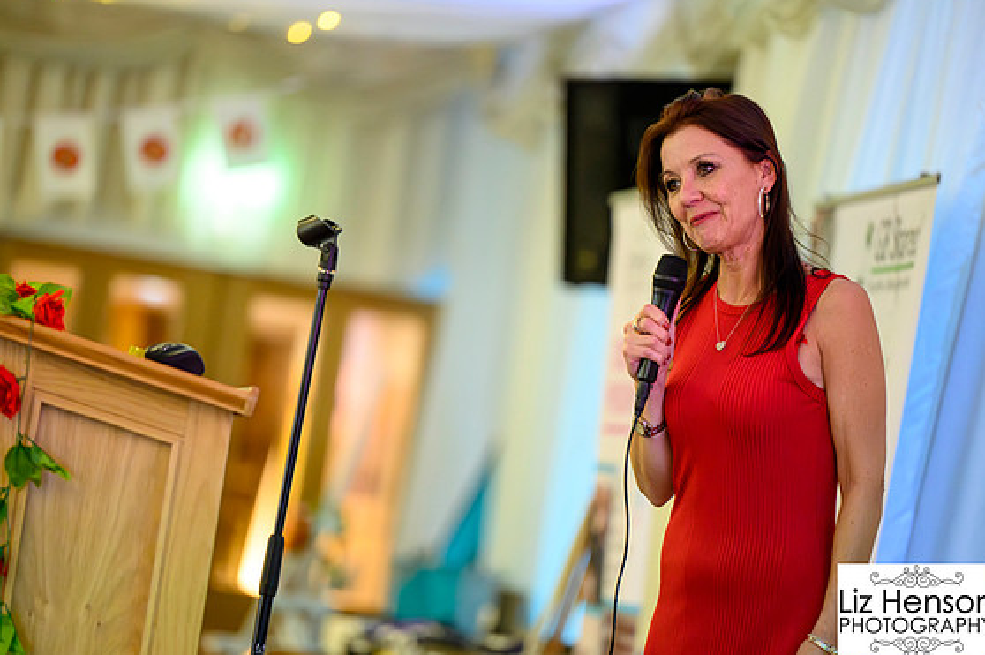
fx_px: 5686
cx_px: 491
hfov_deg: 9.9
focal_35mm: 208
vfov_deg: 6.6
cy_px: 328
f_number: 2.8
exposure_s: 1/200
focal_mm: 200
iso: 12800
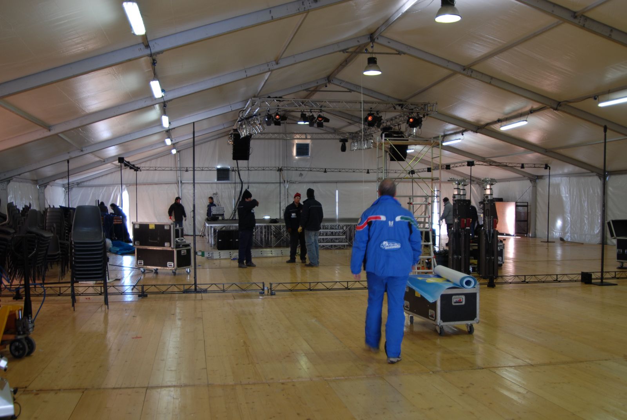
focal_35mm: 36
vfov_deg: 37.0
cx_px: 314
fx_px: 628
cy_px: 210
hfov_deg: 53.1
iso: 125
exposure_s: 1/20
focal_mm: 24
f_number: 3.5
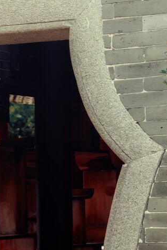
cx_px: -24
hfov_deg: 6.5
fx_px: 1474
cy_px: 254
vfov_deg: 9.6
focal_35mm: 212
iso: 200
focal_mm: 56
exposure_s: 1/80
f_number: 4
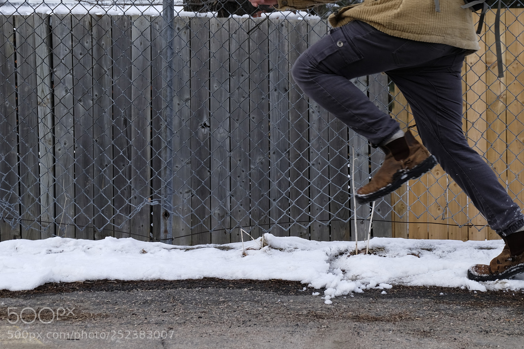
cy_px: 170
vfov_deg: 16.5
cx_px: 275
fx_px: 1208
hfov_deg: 24.5
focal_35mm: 83
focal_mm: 50
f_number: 5.6
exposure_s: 1/1000
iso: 500
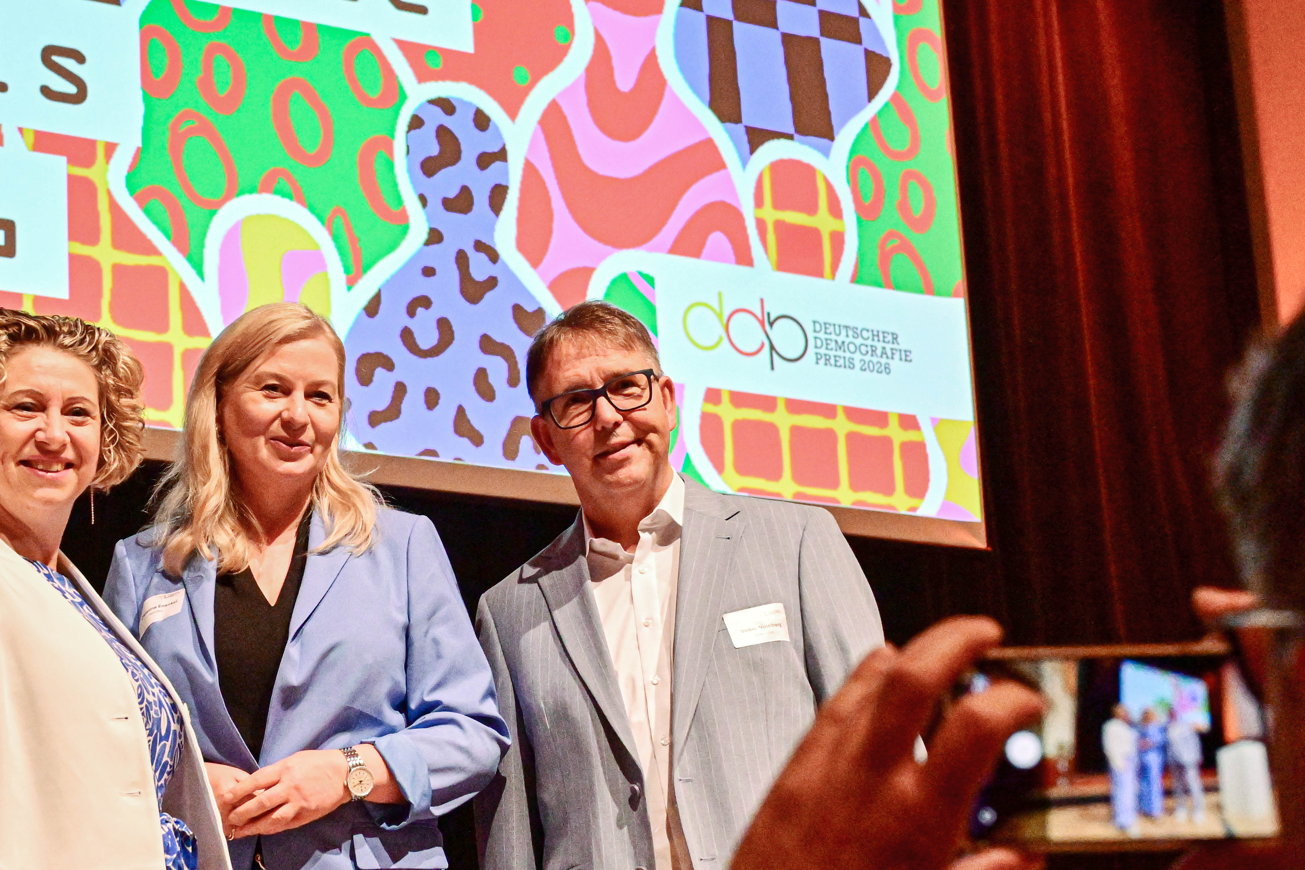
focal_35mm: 69
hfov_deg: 29.2
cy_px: 407
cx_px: 558
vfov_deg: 19.7
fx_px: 2501
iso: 4000
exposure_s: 1/320
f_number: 5.6
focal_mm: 38
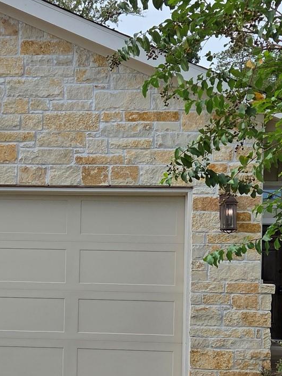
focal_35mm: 67
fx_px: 728
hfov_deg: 21.8
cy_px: 269
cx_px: 75
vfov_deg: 28.7
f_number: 1.8
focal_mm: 5.4
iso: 80
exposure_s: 1/2730
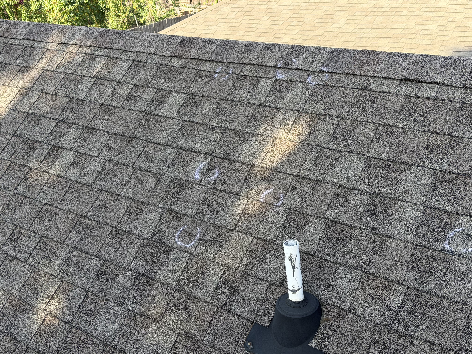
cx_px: 236
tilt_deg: -22.1
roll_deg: +4.1
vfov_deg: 30.3
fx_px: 654
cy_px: 177
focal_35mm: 48
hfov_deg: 39.7
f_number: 1.78
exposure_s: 1/895
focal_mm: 6.76
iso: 80
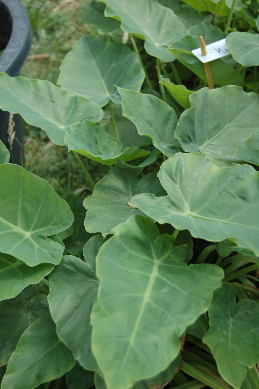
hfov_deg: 23.7
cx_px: 130
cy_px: 194
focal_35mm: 57
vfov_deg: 35.1
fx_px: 616
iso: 220
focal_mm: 38
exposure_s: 1/500
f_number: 4.8
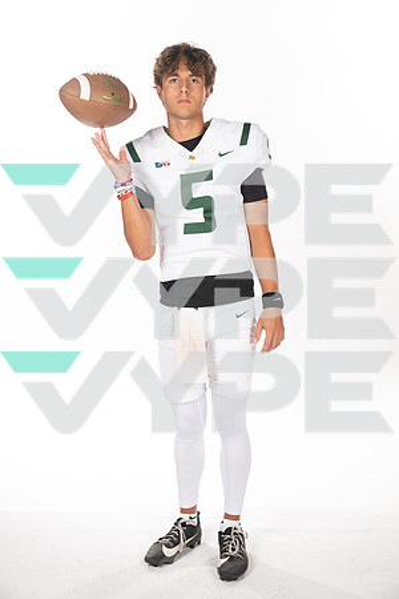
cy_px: 300
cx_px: 200
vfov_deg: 35.6
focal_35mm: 56
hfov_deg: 24.2
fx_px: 931
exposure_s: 1/400
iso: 640
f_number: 8
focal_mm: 56
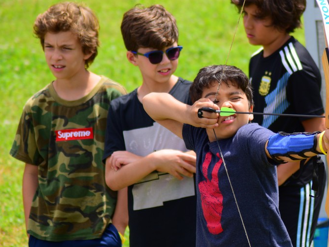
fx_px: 3866
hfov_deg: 4.9
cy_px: 126
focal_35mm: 407
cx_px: 240
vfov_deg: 3.7
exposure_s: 1/640
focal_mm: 185
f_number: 4.5
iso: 200
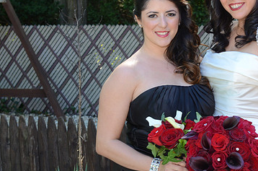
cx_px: 198
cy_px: 64
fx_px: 765
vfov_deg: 12.7
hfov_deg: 19.0
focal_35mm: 107
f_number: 6.3
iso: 500
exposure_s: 1/100
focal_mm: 44
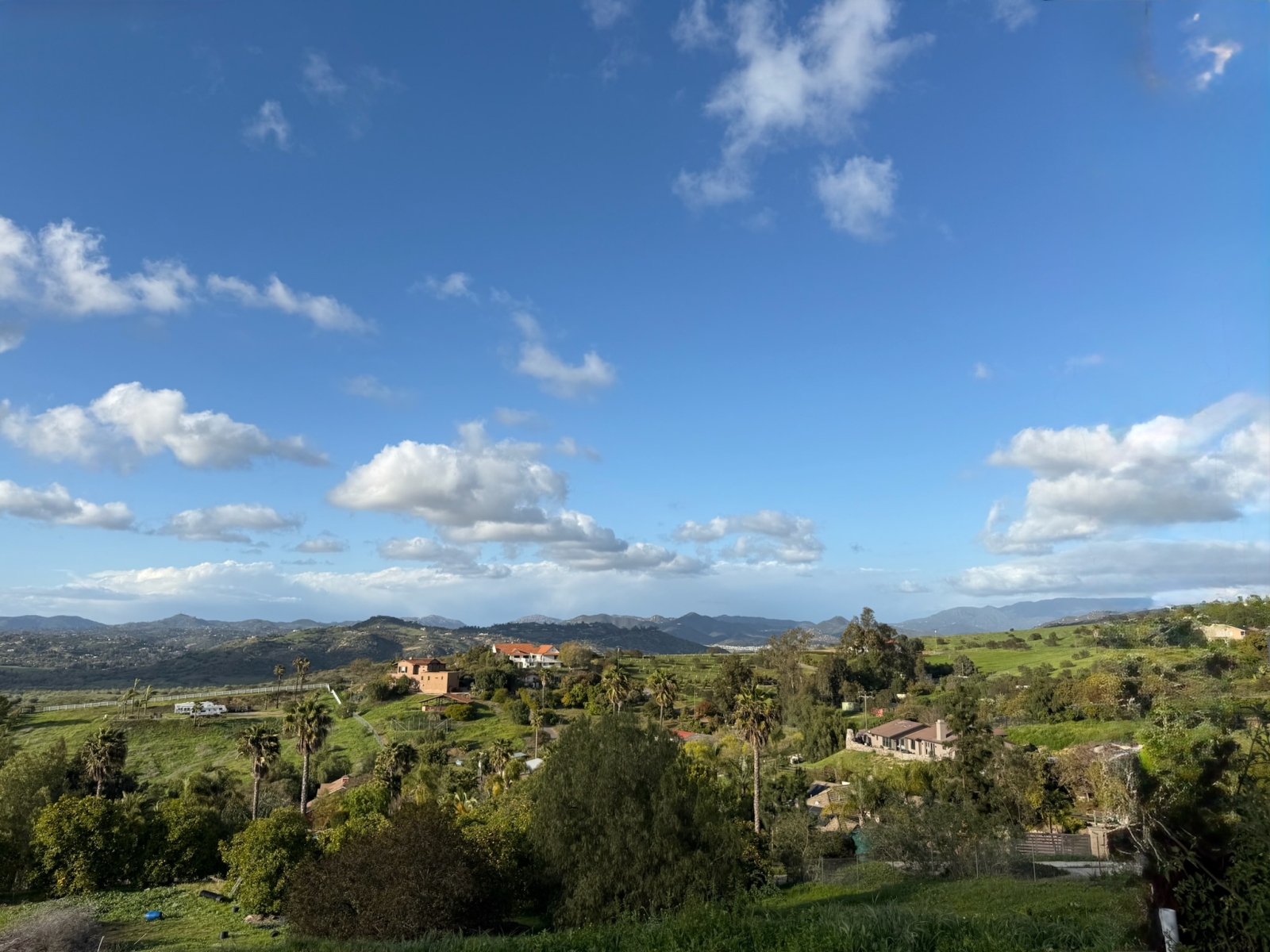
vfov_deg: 56.8
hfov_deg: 71.6
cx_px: 635
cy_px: 476
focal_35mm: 24
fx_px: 881
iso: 80
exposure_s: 1/4673
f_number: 1.78
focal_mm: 6.76
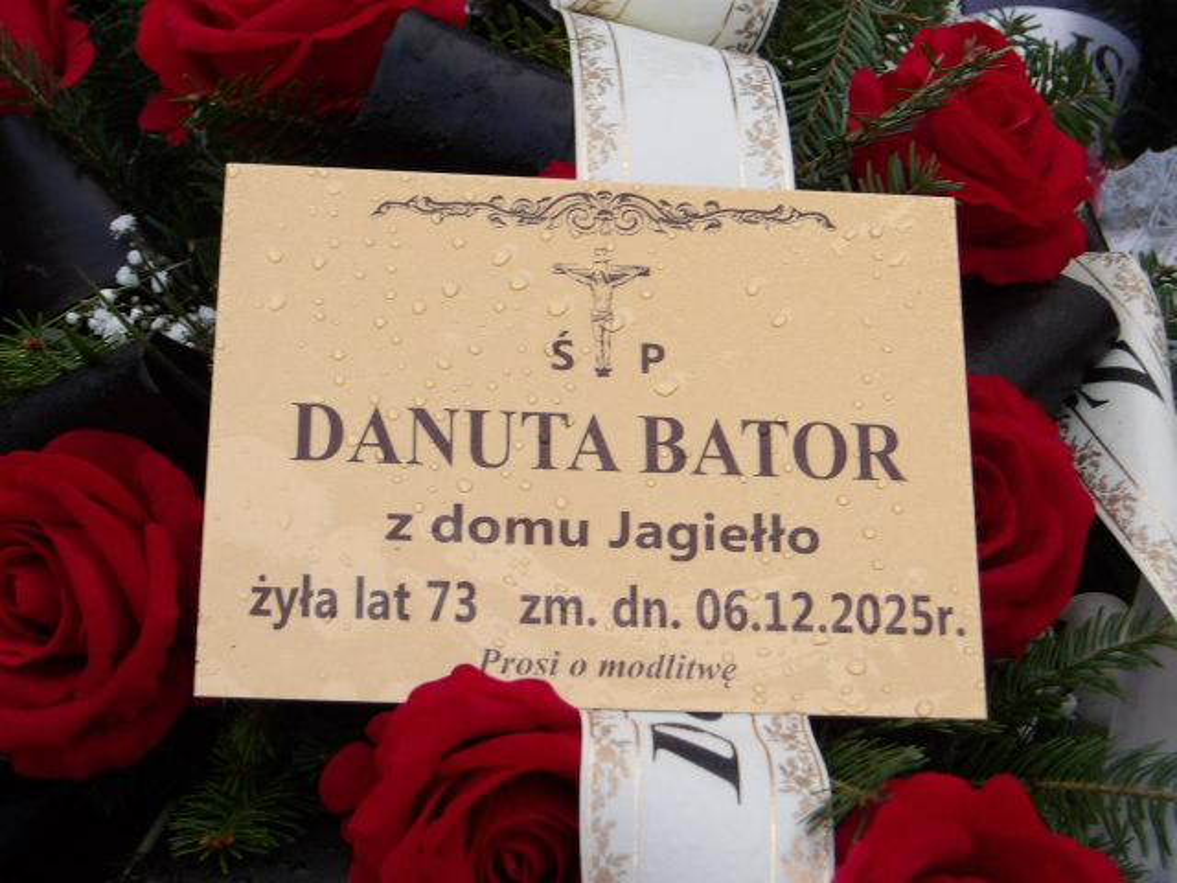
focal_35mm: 87
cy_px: 442
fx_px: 2958
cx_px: 588
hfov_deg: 22.5
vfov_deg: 17.0
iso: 110
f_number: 5.6
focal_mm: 15.6
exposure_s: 1/60
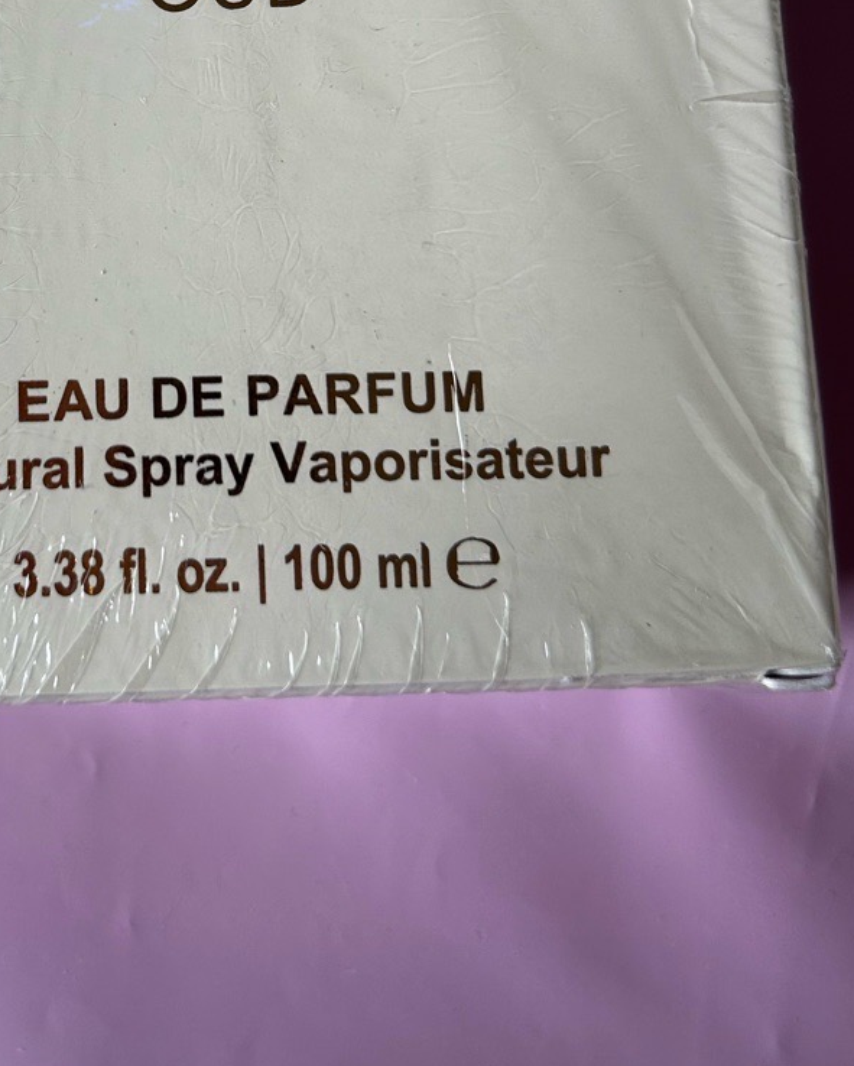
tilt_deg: -81.6
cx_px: 143
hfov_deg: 27.0
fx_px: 1737
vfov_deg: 32.7
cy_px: 147
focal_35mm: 55
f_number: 1.5
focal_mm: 5.7
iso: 40
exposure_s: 1/121
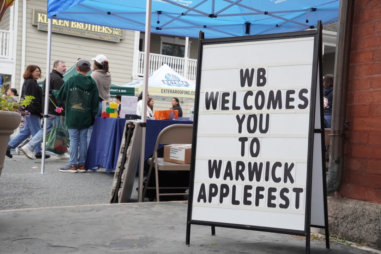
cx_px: 190
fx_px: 556
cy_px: 127
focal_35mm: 52
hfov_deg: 37.9
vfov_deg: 25.8
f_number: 8
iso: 1250
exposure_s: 1/320
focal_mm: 35
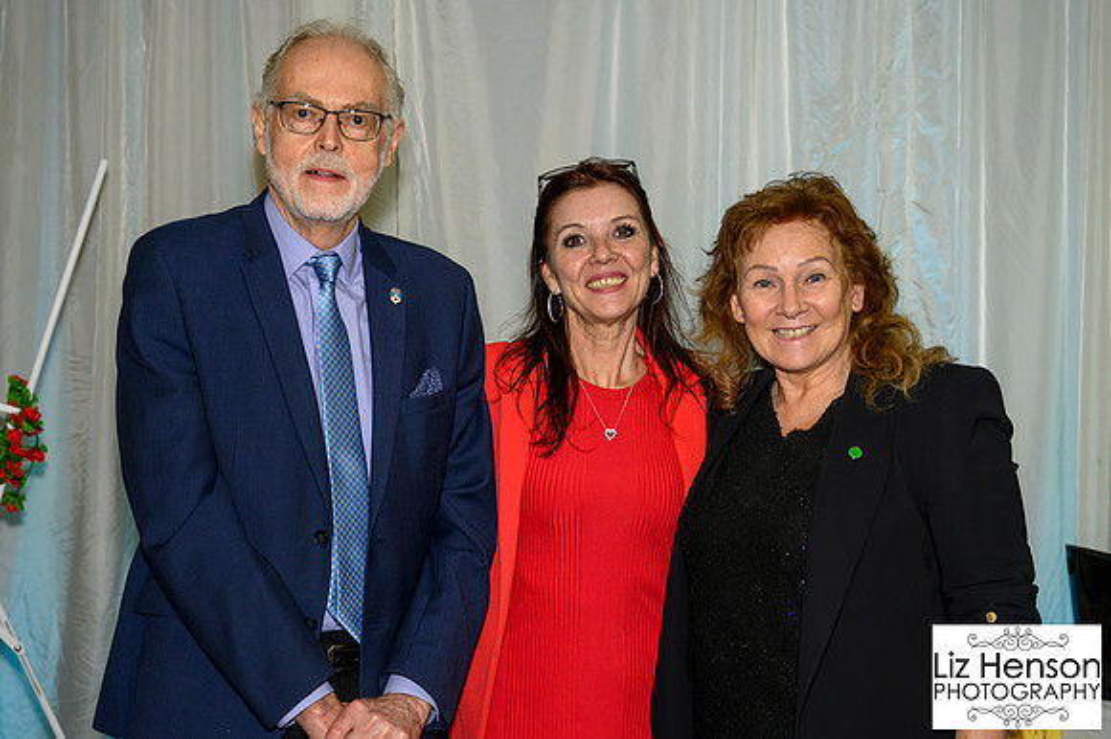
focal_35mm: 55
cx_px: 546
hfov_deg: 36.4
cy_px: 387
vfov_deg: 24.7
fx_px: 1691
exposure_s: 1/100
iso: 2500
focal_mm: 49
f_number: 4
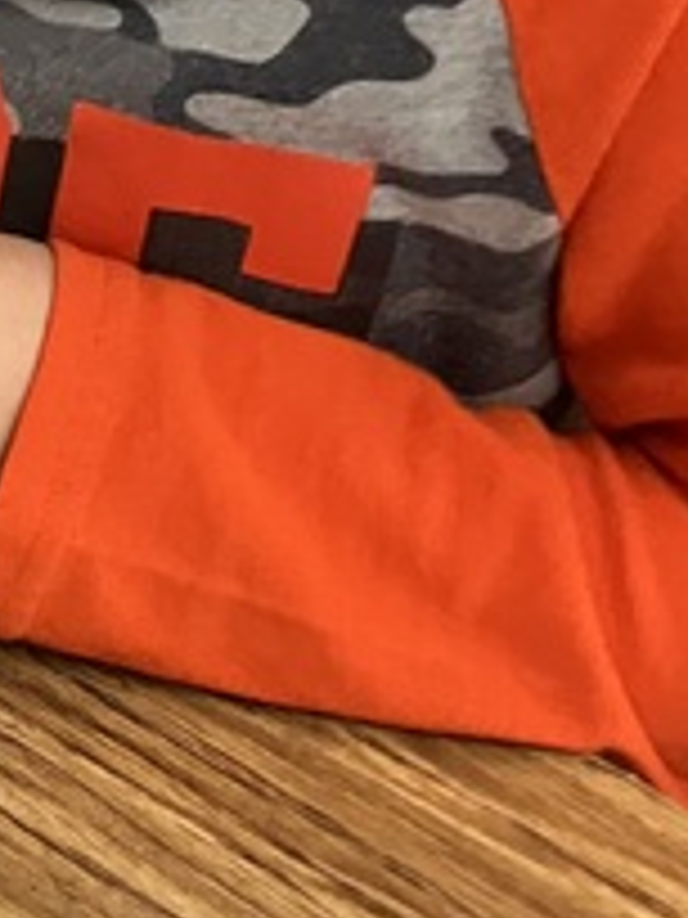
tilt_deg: -35.5
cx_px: -513
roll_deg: +1.1
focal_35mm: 110
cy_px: 432
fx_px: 2915
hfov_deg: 12.4
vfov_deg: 17.9
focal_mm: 3.99
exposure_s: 1/60
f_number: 1.8
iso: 200
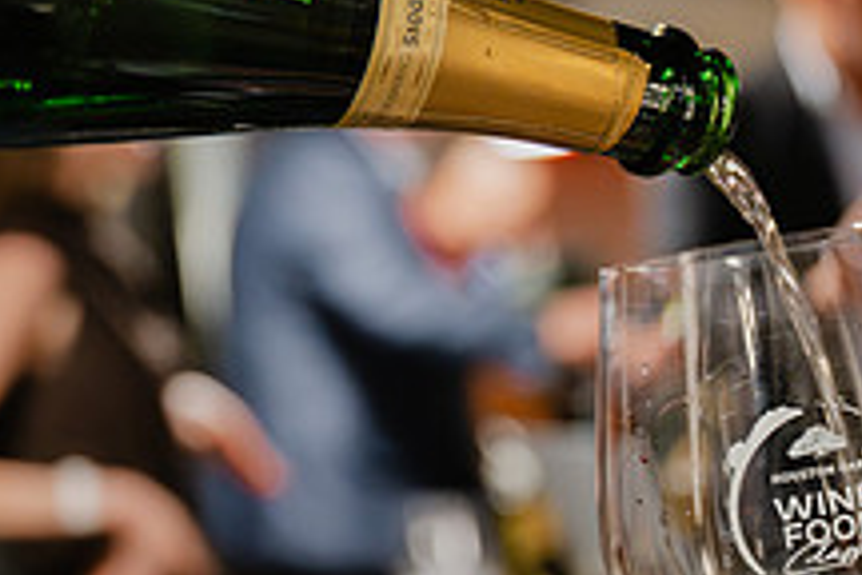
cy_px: 617
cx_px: 826
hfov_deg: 17.7
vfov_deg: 12.0
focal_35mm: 113
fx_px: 2706
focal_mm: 42
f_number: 3.5
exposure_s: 1/60
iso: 3200
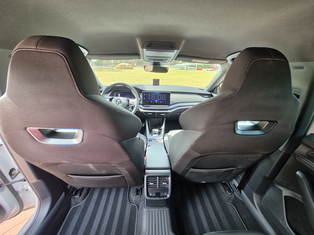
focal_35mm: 13
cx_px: 157
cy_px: 118
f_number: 1.9
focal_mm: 2.2
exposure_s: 1/50
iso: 64
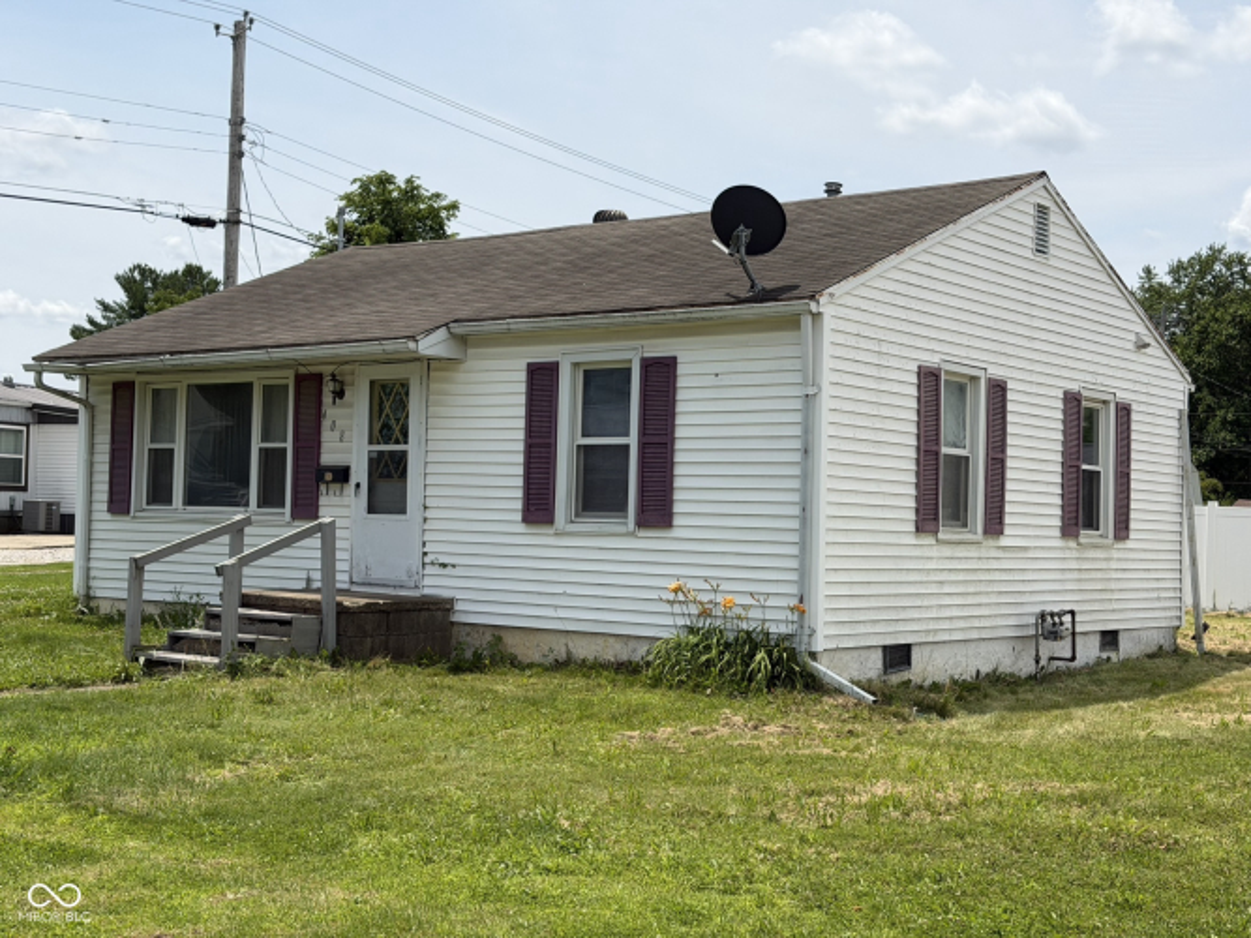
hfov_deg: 39.7
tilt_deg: +1.1
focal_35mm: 48
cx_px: 626
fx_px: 1734
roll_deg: -1.4
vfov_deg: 30.3
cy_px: 469
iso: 64
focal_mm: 6.76
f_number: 1.78
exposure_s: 1/7143
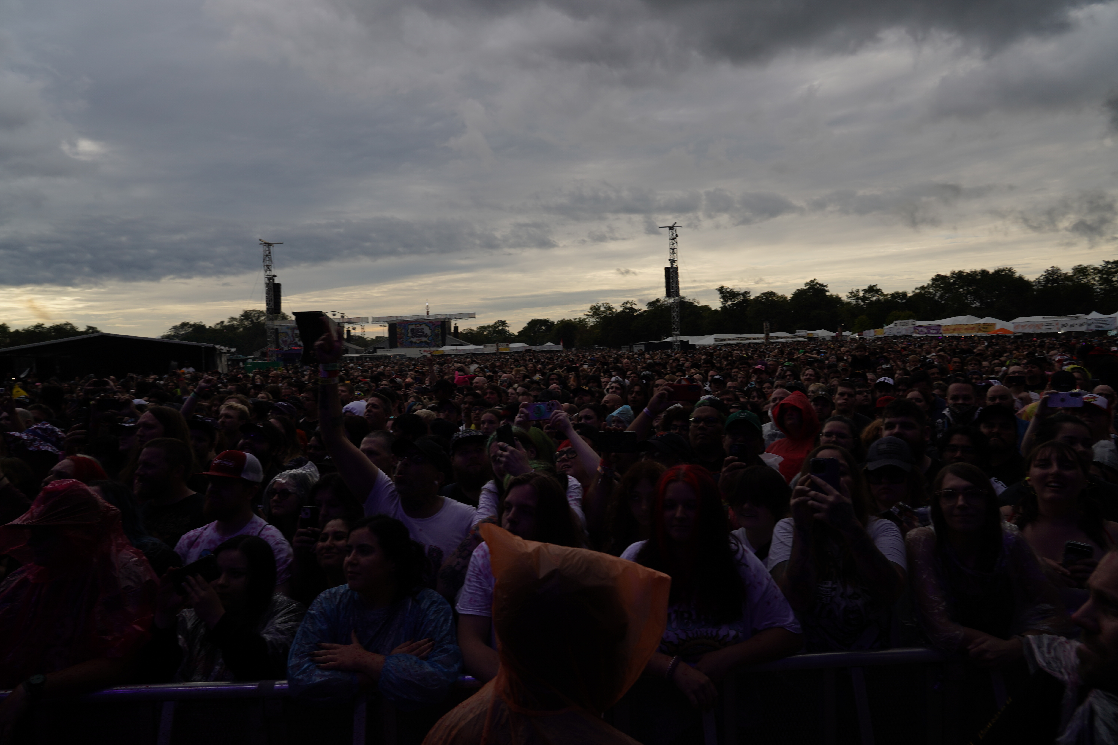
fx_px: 745
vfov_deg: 53.1
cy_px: 372
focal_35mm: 24
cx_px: 559
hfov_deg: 73.7
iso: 100
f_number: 8
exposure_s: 1/250
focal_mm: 24
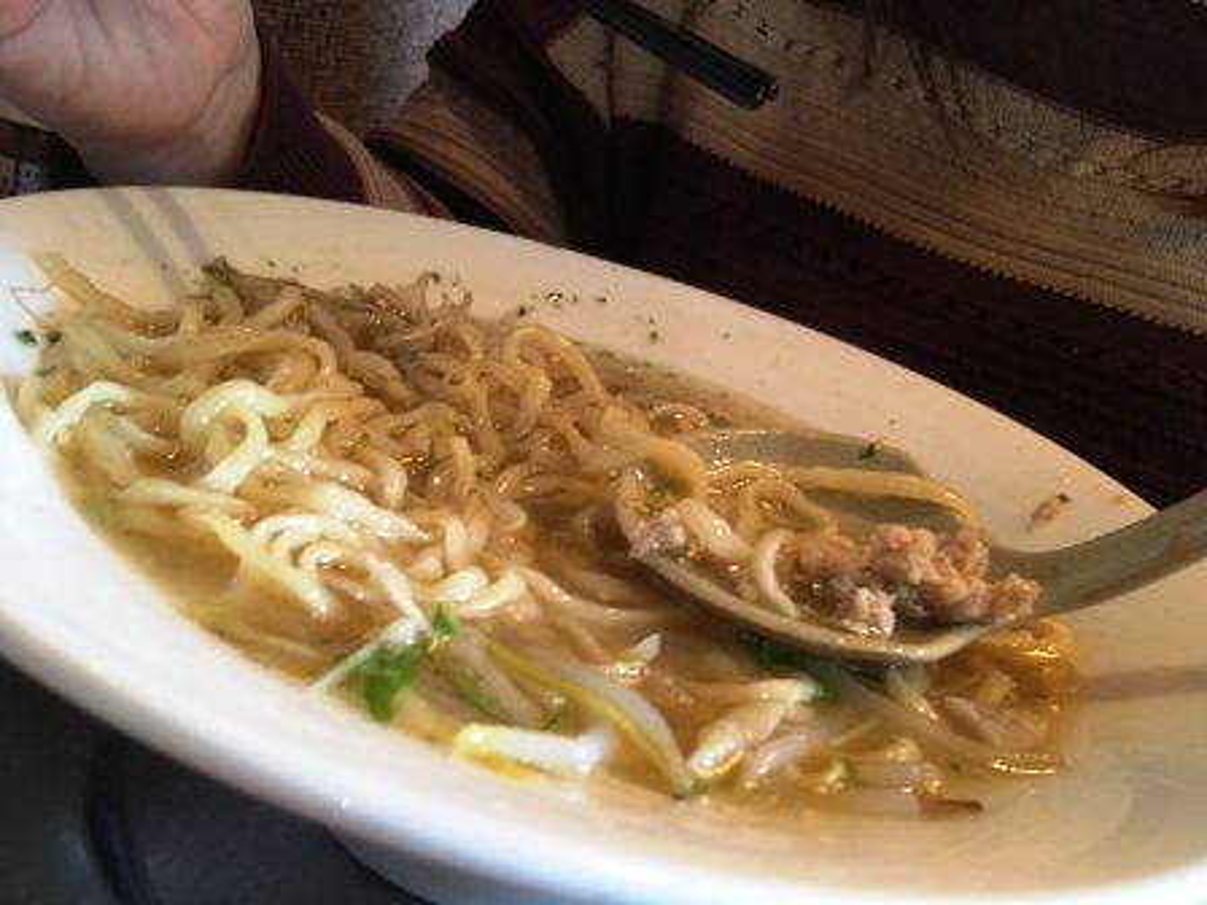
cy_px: 452
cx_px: 604
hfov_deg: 52.6
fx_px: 1220
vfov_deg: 40.7
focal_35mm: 35
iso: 125
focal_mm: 4.28
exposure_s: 1/20
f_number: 2.4
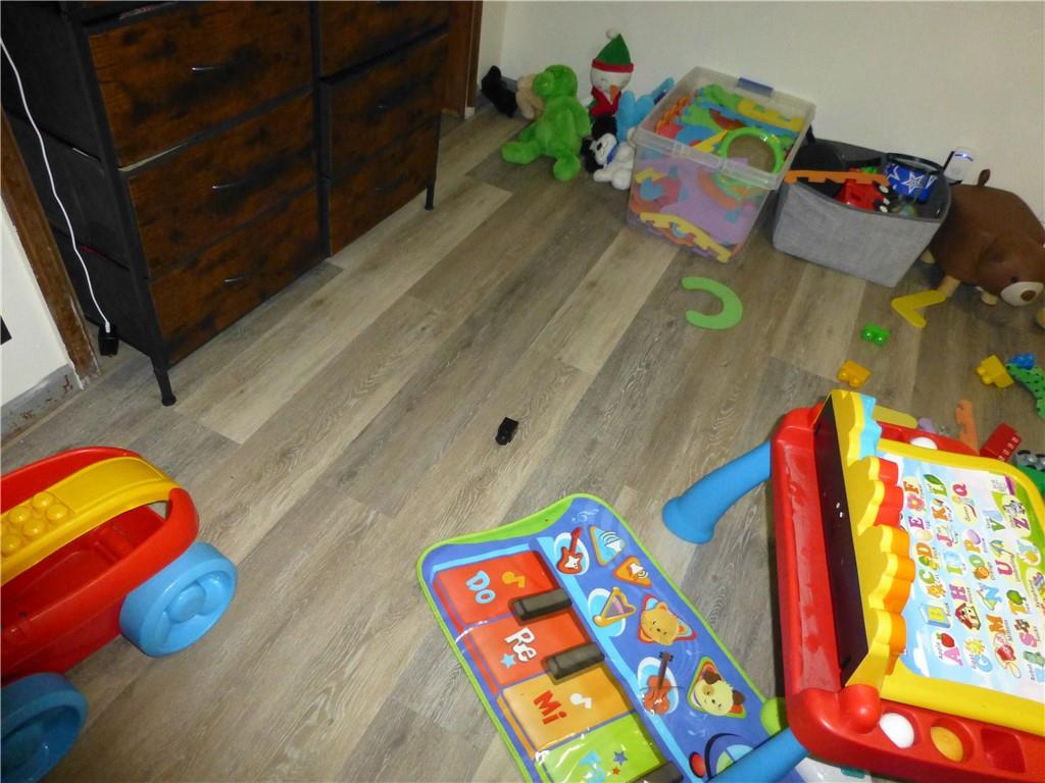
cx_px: 522
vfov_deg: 56.8
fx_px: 725
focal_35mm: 24
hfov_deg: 71.6
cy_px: 392
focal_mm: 4.3
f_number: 3.3
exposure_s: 1/60
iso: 800
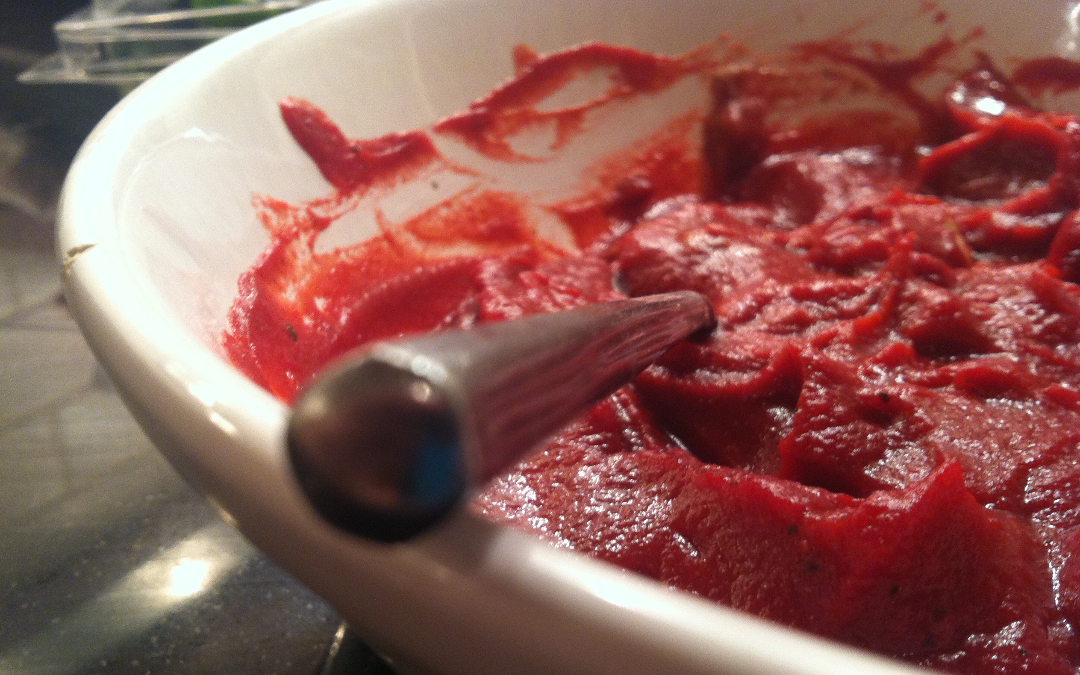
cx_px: 543
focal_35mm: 38
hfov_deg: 51.5
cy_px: 378
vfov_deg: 33.5
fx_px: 1118
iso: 160
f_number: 2.8
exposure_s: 1/17
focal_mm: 3.85
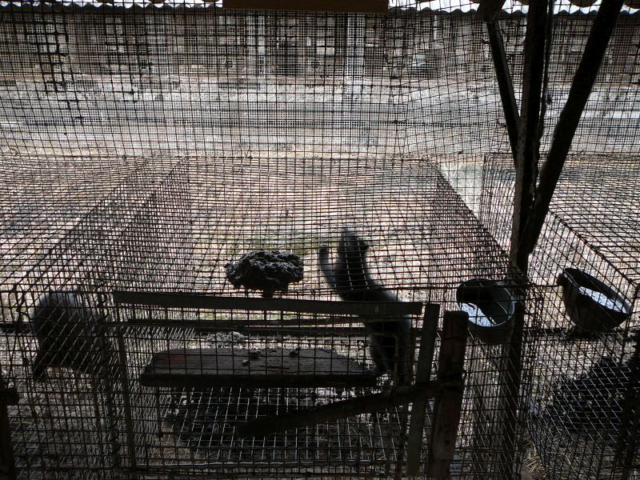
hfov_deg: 52.6
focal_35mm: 35
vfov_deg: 40.7
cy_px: 240
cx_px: 320
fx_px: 647
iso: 80
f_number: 2.8
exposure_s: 1/60
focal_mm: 5.2
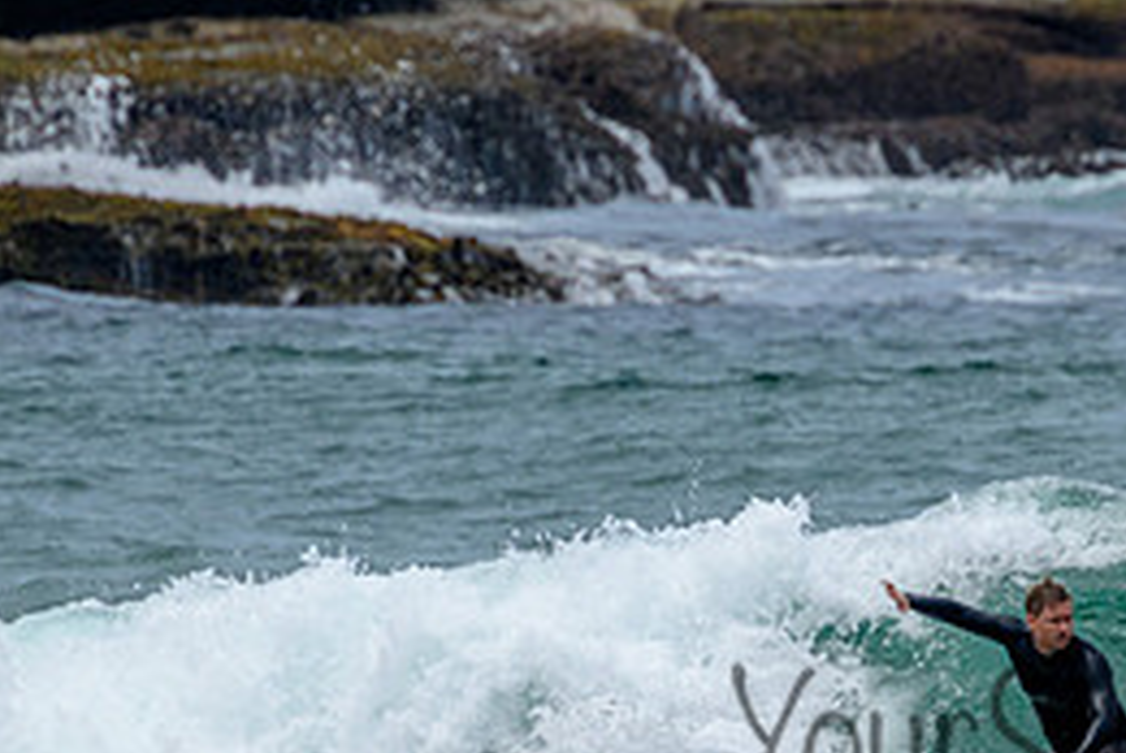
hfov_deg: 1.0
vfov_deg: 0.6
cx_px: 950
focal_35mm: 2138
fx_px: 66946
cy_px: 552
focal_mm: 800
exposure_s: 1/2000
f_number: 11
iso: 800
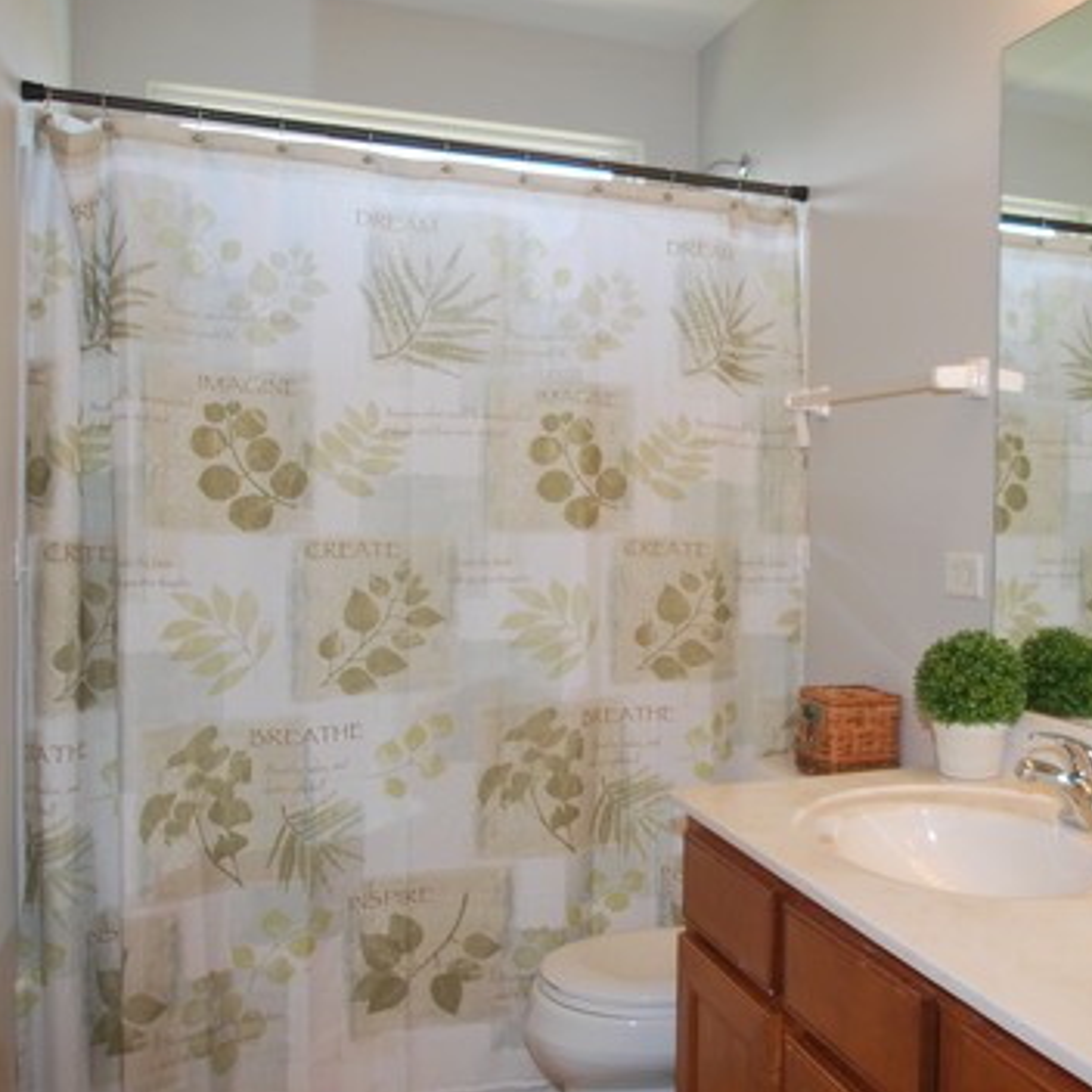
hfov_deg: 46.2
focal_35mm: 35
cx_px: 788
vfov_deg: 47.5
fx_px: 1241
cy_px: 515
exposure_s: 1/60
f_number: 4
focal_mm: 15
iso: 200
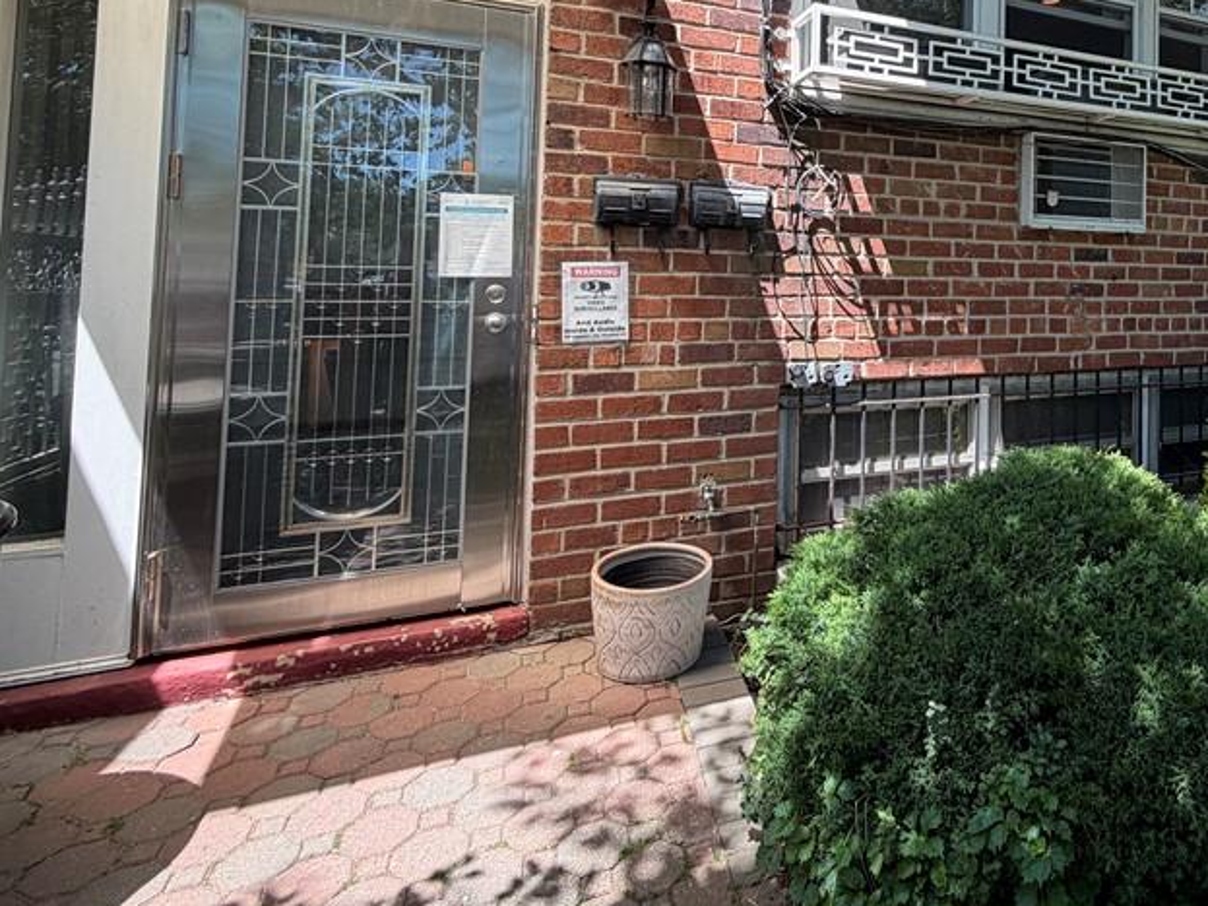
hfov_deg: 68.4
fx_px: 802
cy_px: 241
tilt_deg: +2.8
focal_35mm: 23
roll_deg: -0.4
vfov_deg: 56.3
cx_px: 929
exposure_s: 1/190
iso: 40
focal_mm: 2.22
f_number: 2.2
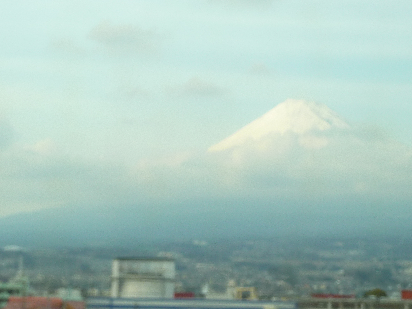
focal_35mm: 106
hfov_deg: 18.5
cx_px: 206
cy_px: 154
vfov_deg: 14.0
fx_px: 1262
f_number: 3.9
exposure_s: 1/160
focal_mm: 9.7
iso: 80
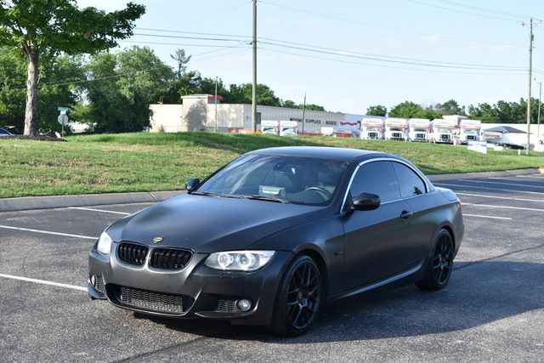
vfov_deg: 20.2
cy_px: 182
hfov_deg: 29.9
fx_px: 1020
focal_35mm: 68
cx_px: 272
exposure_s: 1/250
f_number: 7.1
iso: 200
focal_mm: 45
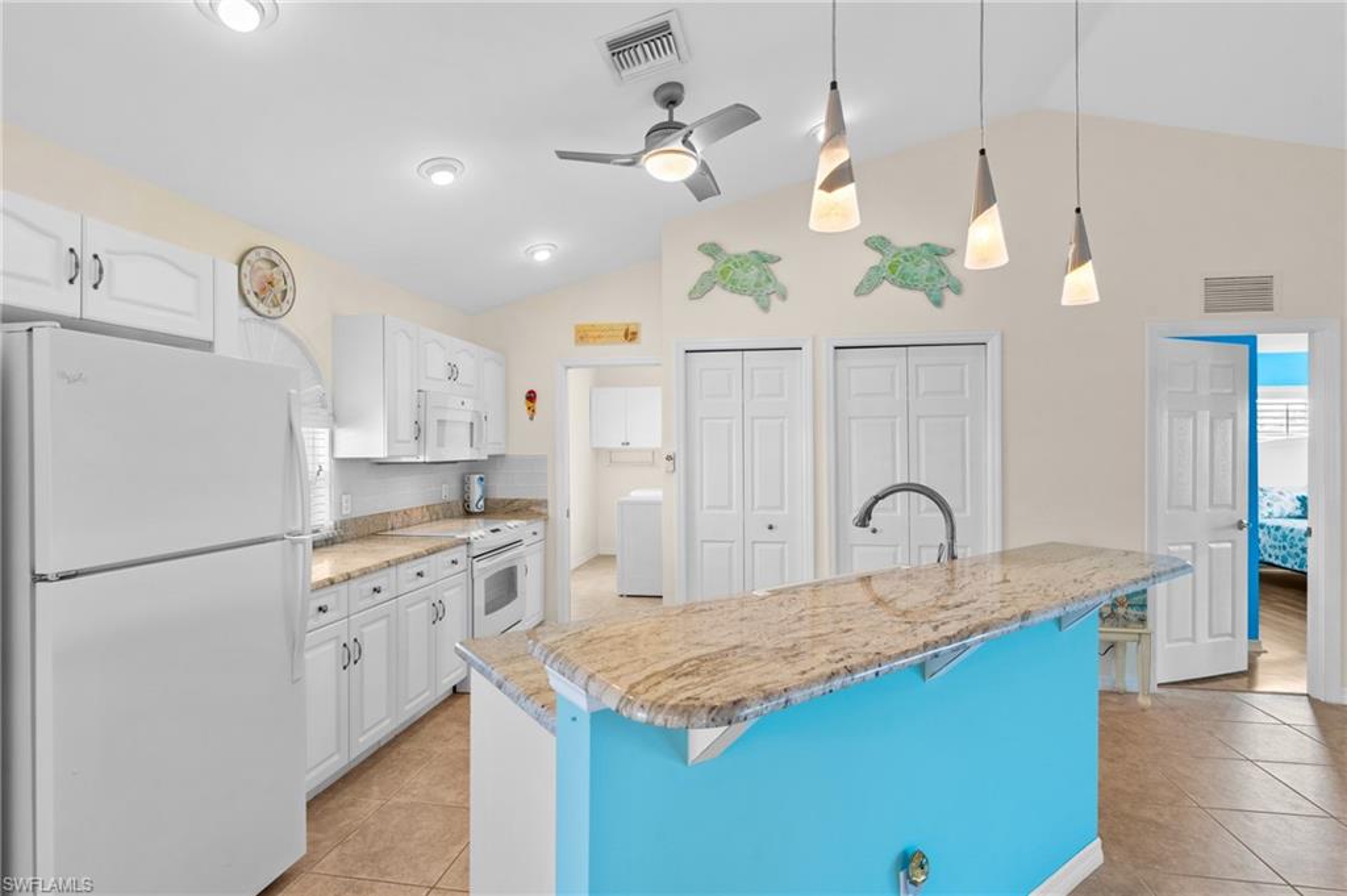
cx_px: 674
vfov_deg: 70.3
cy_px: 448
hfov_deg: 93.3
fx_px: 636
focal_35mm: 17
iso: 400
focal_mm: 17
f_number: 9
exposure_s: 1/8
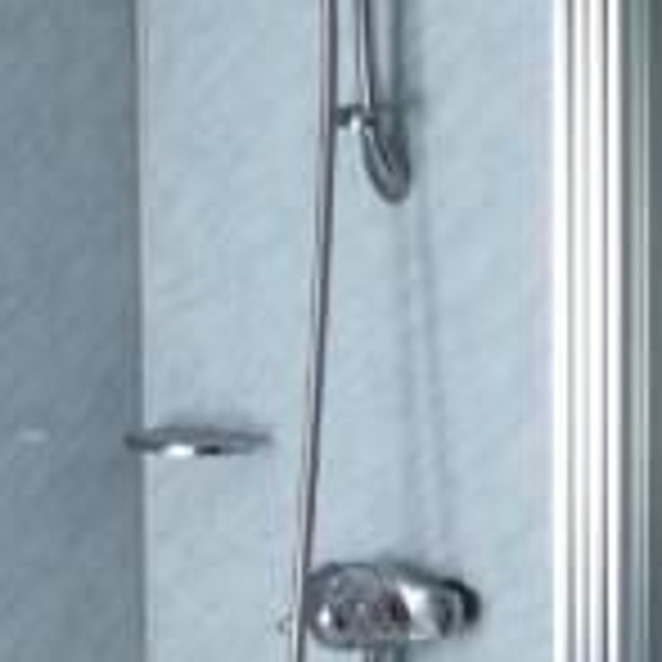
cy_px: 254
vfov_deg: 16.0
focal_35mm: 109
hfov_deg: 16.0
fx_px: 2358
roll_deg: +0.1
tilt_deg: -5.0
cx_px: 426
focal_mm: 3.3
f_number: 2.4
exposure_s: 1/120
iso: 40
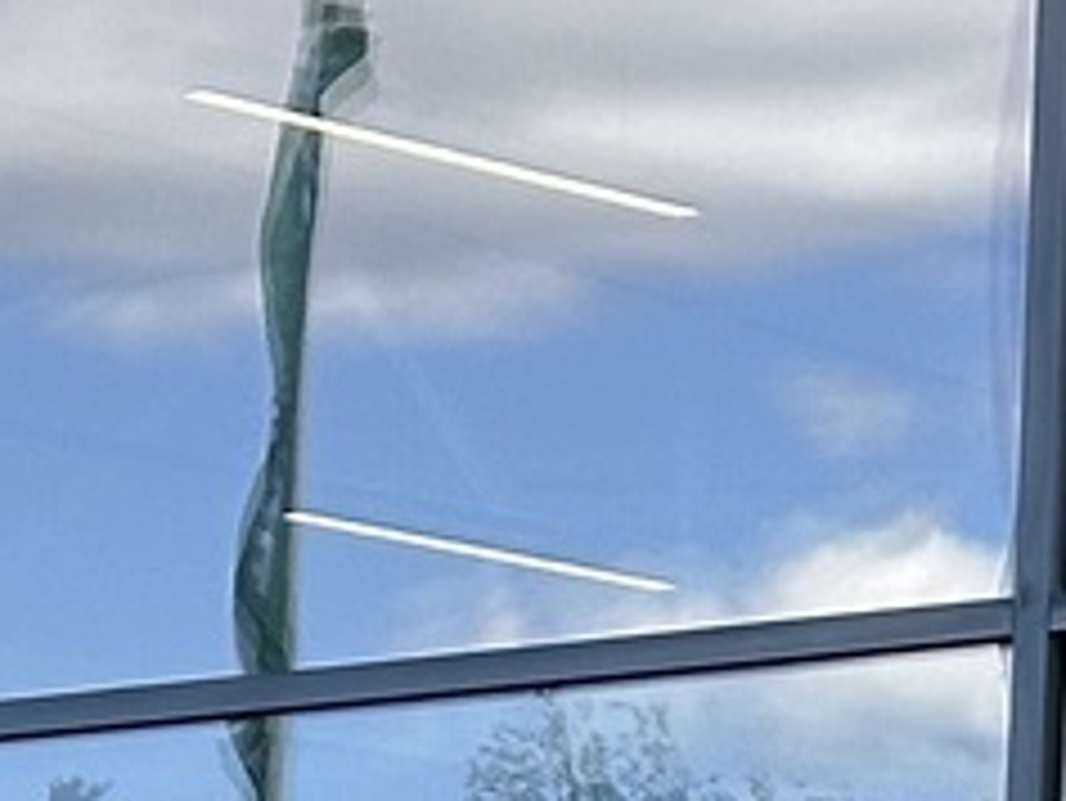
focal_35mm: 292
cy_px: 2205
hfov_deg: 6.3
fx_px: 8997
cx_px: -1952
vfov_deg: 4.9
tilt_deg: -2.6
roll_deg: -0.4
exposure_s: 1/724
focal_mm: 6.86
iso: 64
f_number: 1.78
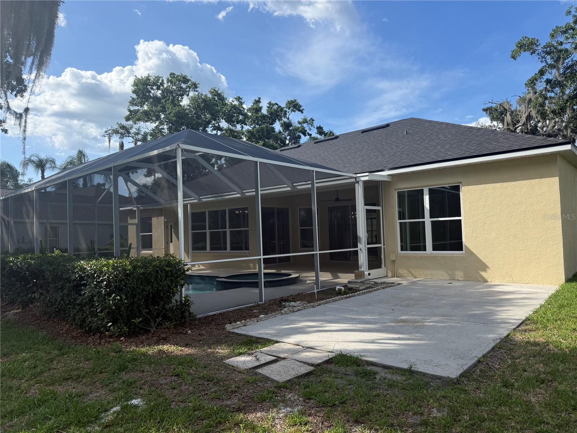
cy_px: 216
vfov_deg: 56.8
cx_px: 288
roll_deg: +1.5
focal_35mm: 24
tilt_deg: +2.5
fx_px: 400
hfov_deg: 71.6
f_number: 1.78
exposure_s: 1/4405
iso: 100
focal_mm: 6.76
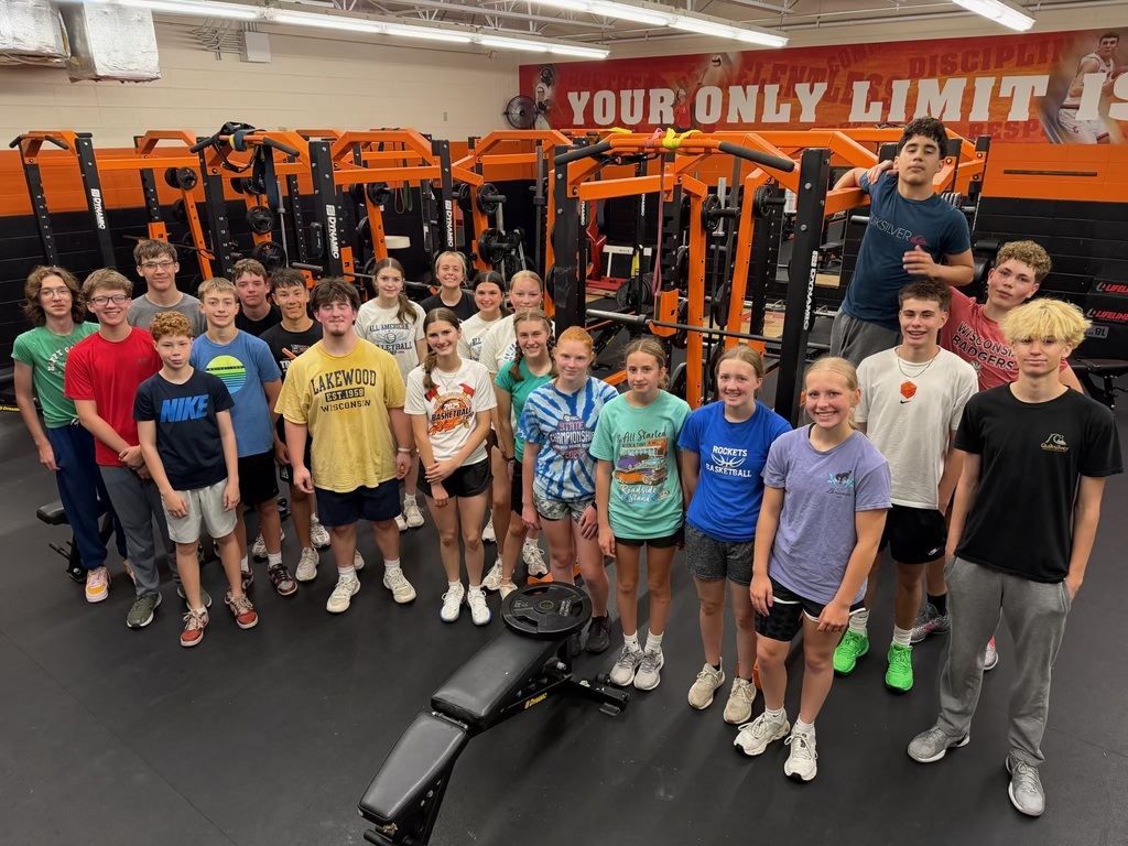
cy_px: 423
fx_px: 782
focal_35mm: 24
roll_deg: +0.5
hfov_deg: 71.6
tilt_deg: -20.9
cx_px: 564
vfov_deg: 56.8
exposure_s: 1/60
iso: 200
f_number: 1.78
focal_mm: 6.76
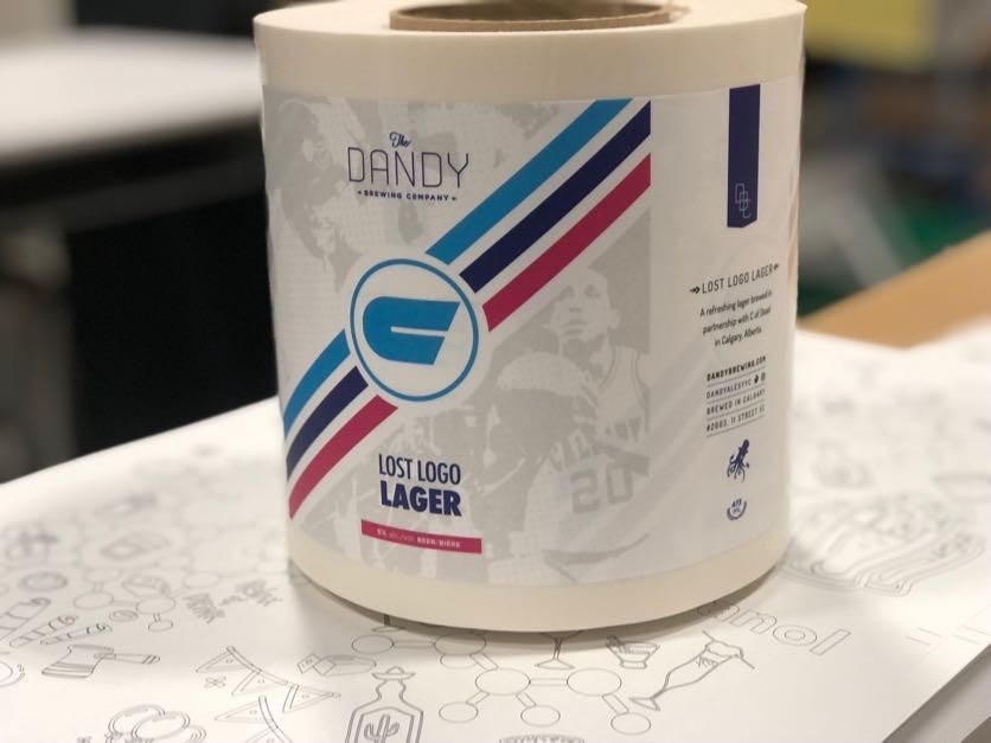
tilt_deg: -18.9
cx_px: 496
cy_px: 372
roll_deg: +1.7
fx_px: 1632
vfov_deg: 25.7
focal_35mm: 57
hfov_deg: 33.8
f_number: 2.8
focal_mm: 6.6
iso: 125
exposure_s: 1/30
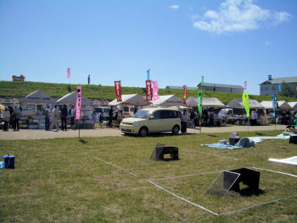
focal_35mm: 35
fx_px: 300
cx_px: 148
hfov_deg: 52.6
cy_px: 112
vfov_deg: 40.7
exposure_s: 1/2000
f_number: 4.3
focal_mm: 5.8
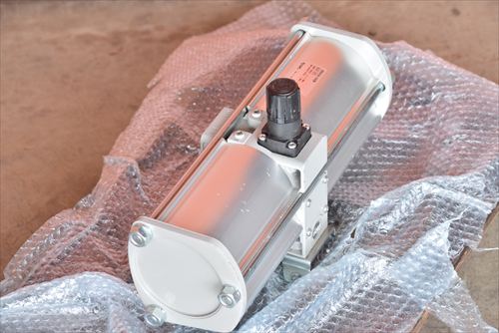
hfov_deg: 18.9
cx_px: 250
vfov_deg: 12.7
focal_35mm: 108
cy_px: 166
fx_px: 1498
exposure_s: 1/100
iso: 1250
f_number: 6.3
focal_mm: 72
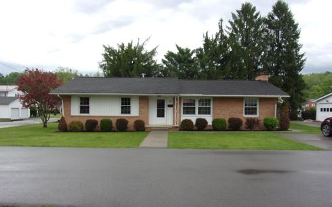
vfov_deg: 47.5
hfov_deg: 70.4
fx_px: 235
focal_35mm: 26
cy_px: 117
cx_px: 168
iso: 80
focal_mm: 4.3
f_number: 3.3
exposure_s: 1/350
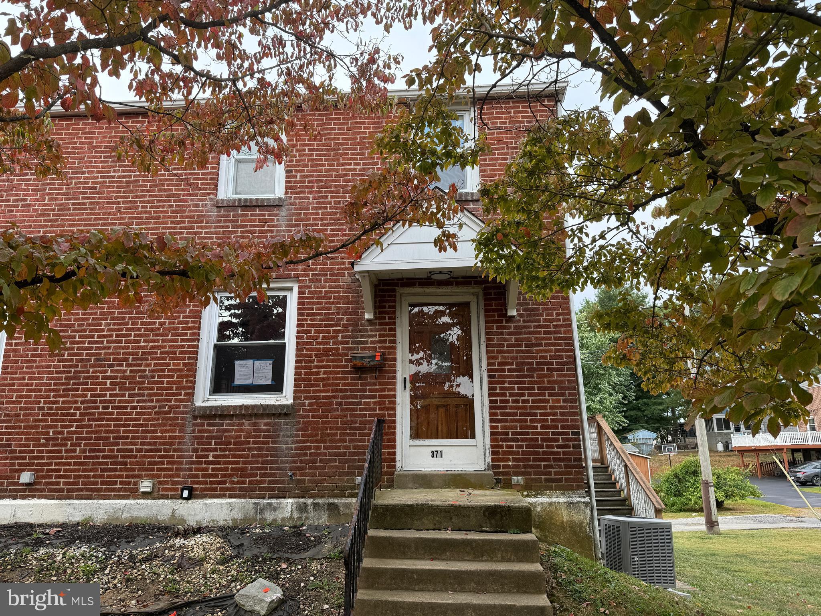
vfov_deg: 56.8
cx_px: 410
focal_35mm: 24
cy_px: 308
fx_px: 569
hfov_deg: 71.6
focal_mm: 6.76
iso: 80
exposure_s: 1/366
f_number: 1.78
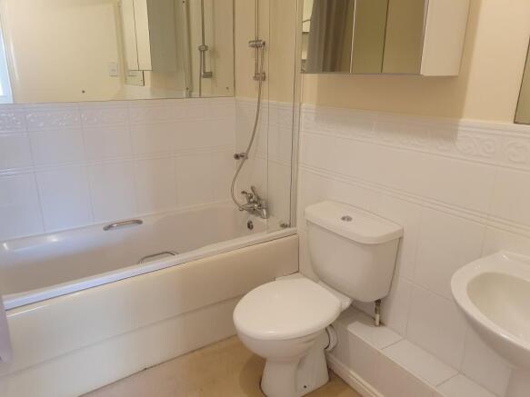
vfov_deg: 53.0
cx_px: 265
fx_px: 398
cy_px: 198
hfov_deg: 67.3
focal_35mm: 26
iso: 320
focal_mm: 4.32
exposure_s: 1/50
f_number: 2.4
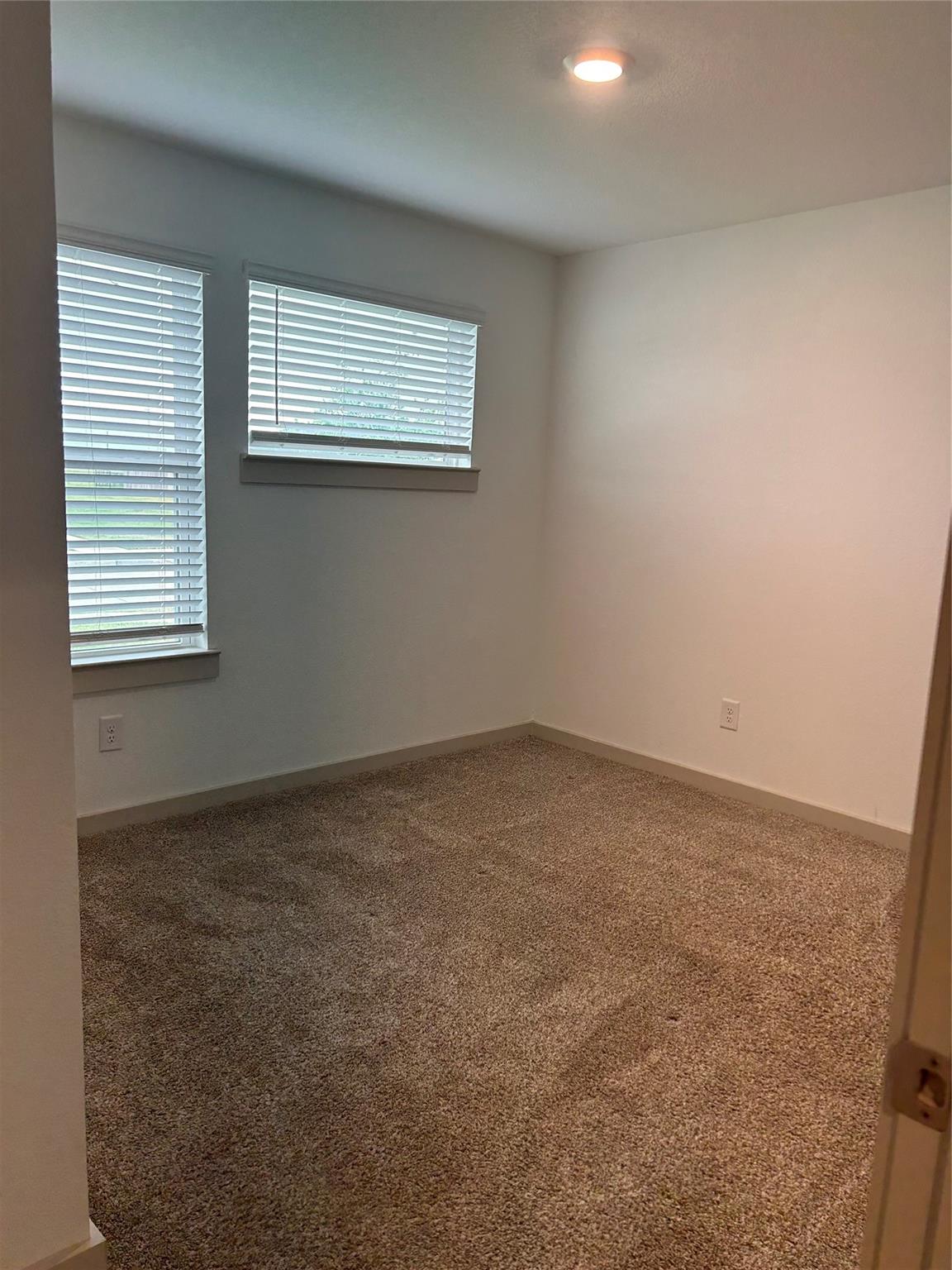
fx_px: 953
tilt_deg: -9.4
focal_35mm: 26
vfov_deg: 67.3
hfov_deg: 53.1
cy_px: 635
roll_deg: -2.5
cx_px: 476
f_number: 1.5
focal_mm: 5.7
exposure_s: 1/120
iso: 100
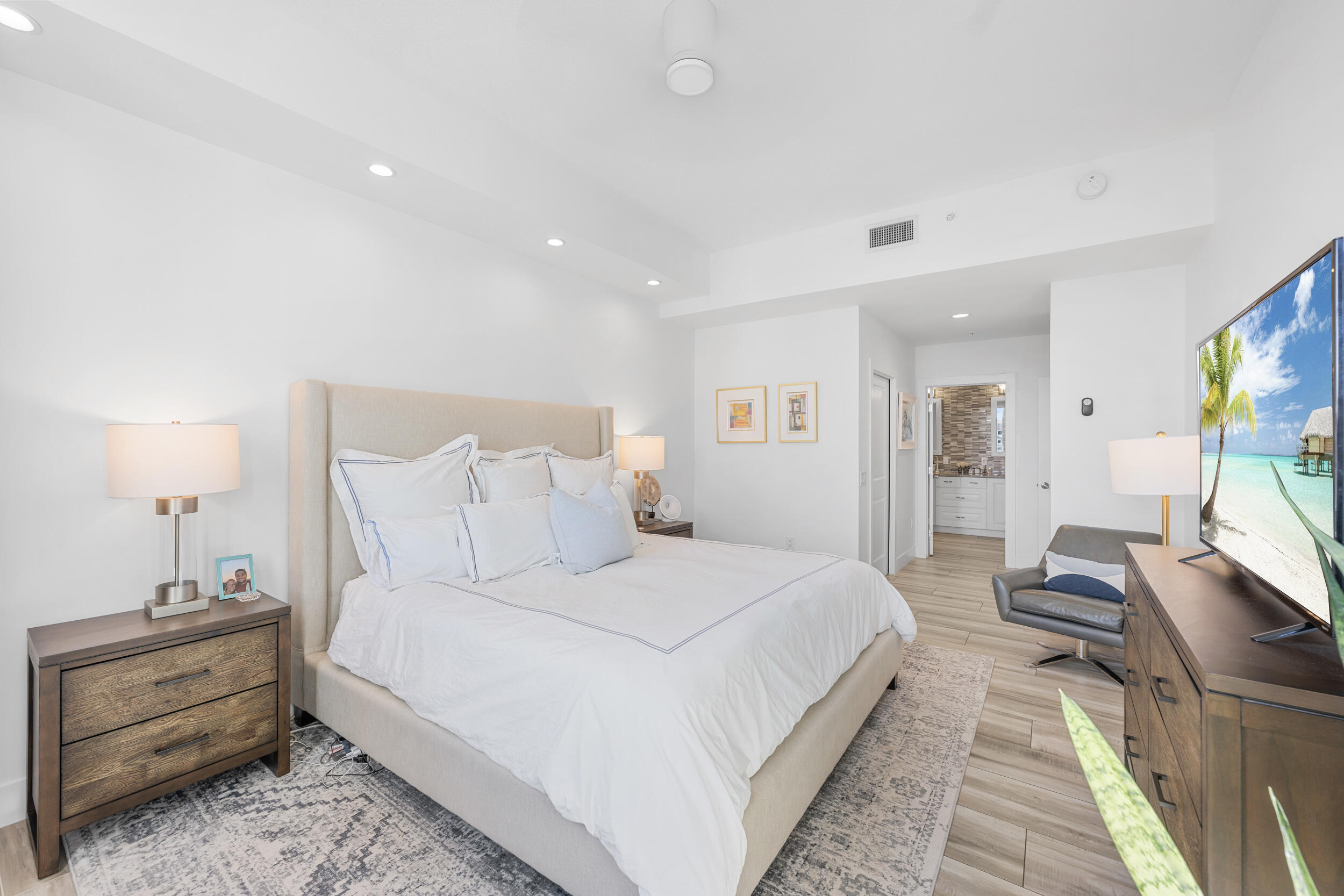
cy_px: 448
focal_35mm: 14
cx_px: 672
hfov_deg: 104.3
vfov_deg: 81.2
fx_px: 523
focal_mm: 14
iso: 64
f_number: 8
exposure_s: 1/6
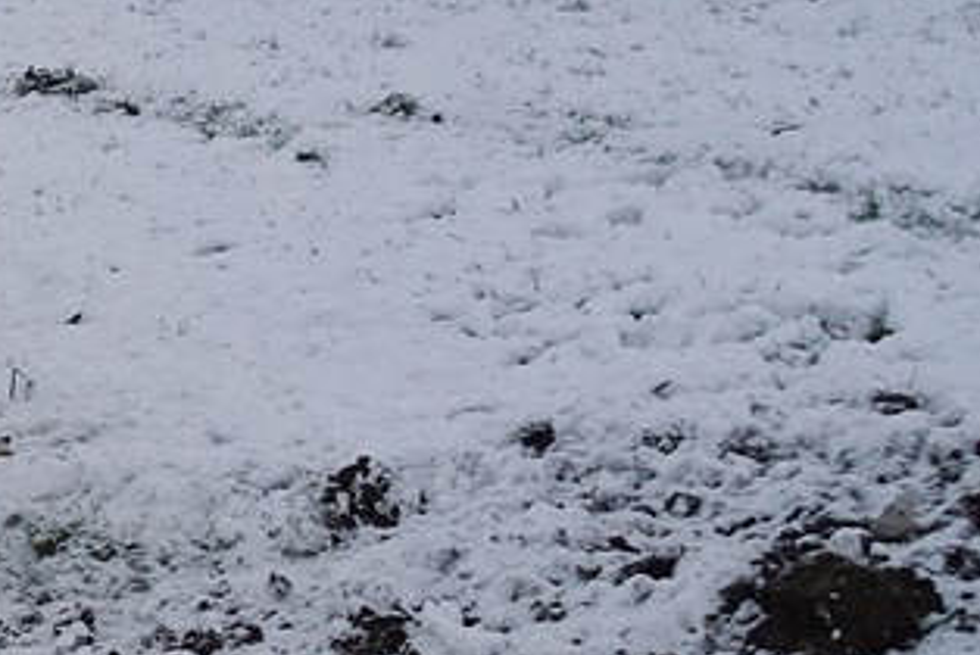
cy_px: 415
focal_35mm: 126
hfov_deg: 14.1
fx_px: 3433
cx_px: -868
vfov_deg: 10.9
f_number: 4
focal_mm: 22
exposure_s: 1/2000
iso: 800
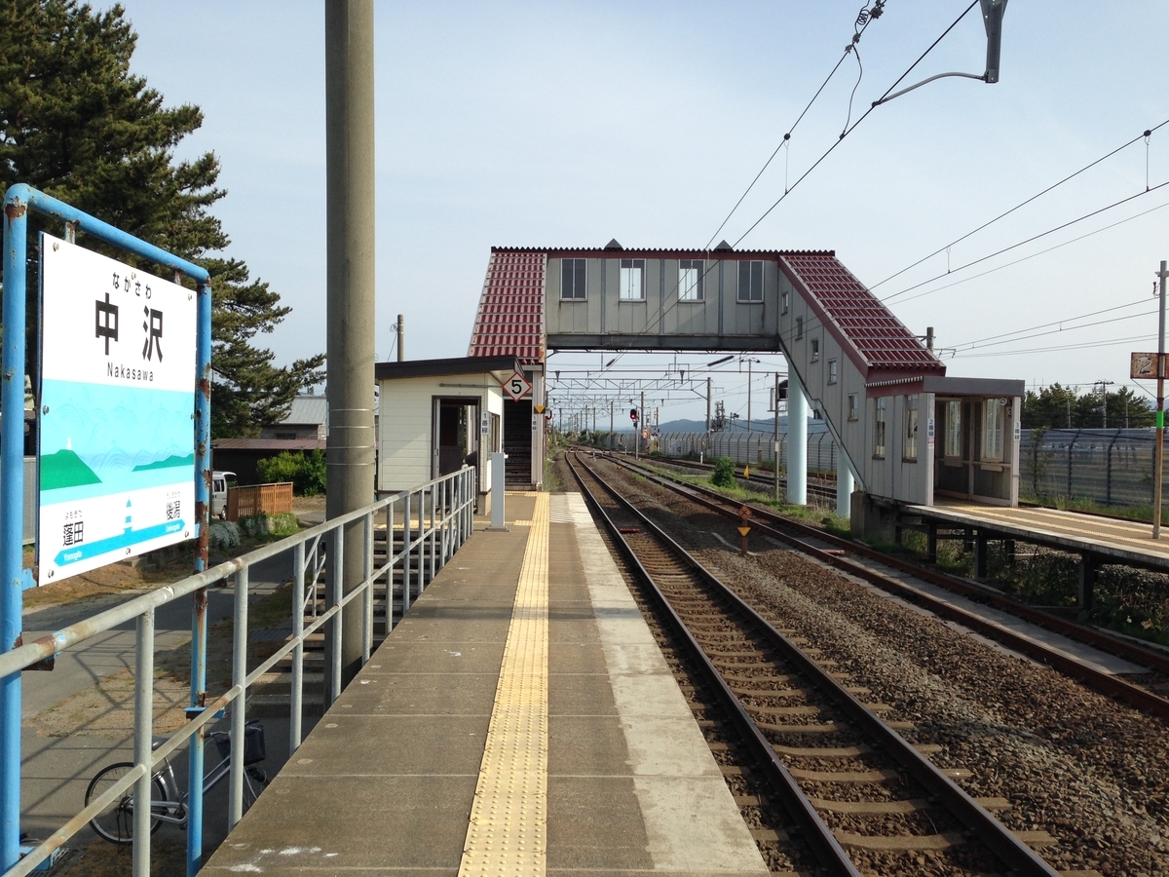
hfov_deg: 55.4
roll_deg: +1.1
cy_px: 438
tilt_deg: -1.4
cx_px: 584
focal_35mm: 33
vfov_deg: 42.9
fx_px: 1114
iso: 50
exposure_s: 1/1232
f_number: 2.4
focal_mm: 4.12
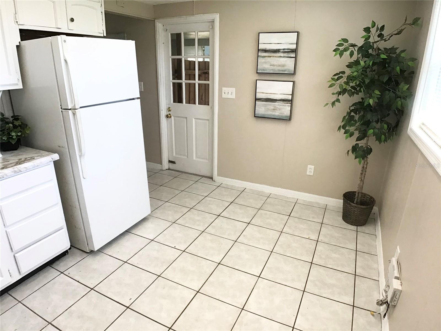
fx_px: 395
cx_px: 220
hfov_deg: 58.4
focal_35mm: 31
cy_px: 166
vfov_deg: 45.4
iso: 25
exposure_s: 1/30
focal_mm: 3.3
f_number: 2.4
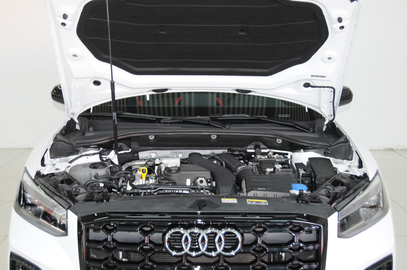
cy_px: 135
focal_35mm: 44
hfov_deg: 45.0
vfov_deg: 30.8
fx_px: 491
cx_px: 204
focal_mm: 29
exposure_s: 1/10
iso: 200
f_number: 4.8
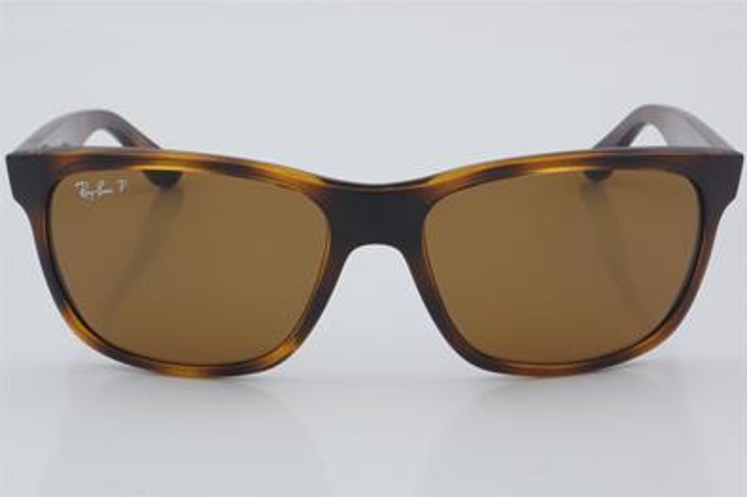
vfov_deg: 16.3
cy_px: 249
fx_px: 1732
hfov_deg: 24.3
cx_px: 376
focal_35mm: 84
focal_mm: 55
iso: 100
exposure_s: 1/4
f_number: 32
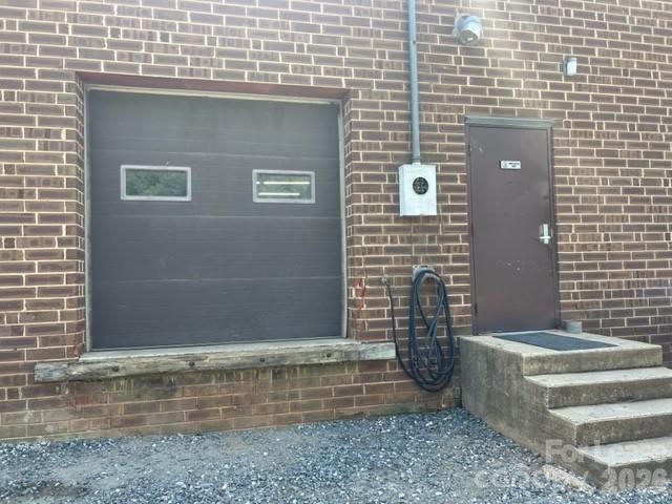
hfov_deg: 67.3
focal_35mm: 26
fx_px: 505
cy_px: 252
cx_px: 336
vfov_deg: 53.1
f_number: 1.5
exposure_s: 1/604
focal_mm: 5.7
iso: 50
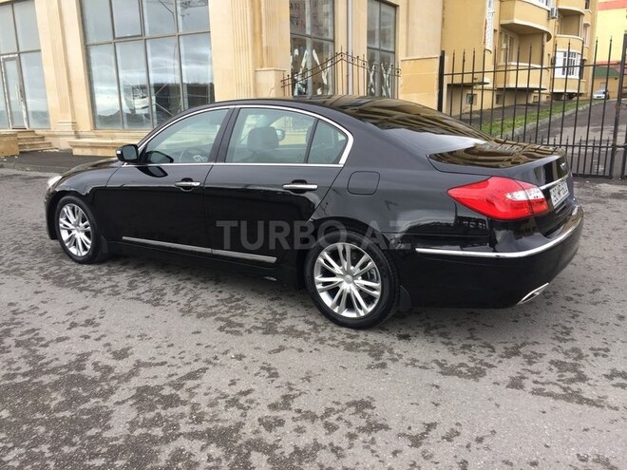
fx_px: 525
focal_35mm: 29
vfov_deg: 48.2
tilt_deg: -13.0
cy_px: 235
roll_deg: +2.1
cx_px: 314
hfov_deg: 61.7
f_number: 2.2
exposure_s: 1/111
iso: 32
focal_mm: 4.15
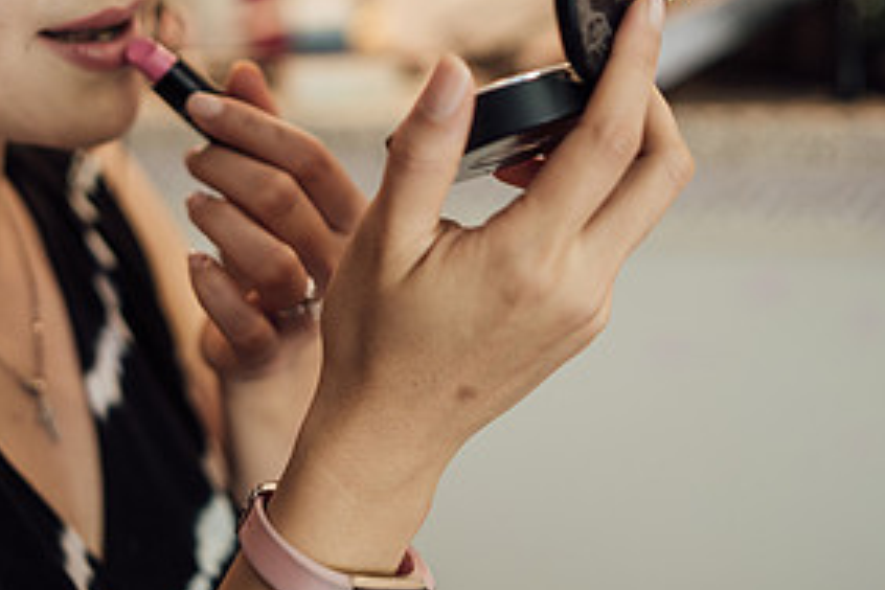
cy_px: 86
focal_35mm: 72
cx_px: 370
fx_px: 1770
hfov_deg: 28.0
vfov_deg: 18.7
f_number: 1.8
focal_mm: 35
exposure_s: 1/200
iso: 320
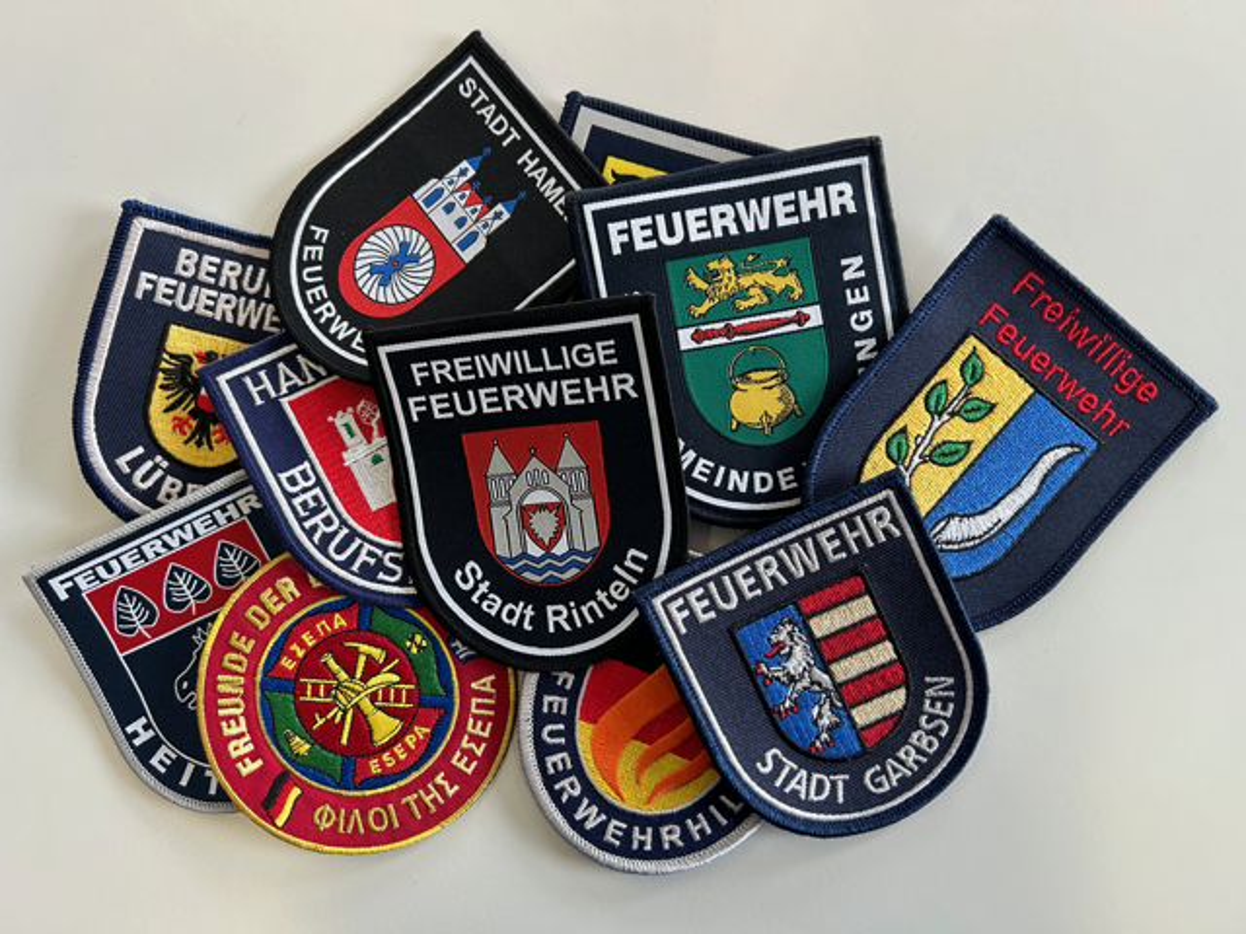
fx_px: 936
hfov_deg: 67.3
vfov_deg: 53.1
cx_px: 623
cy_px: 467
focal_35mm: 26
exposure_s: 1/100
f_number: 1.5
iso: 80
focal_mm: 5.7
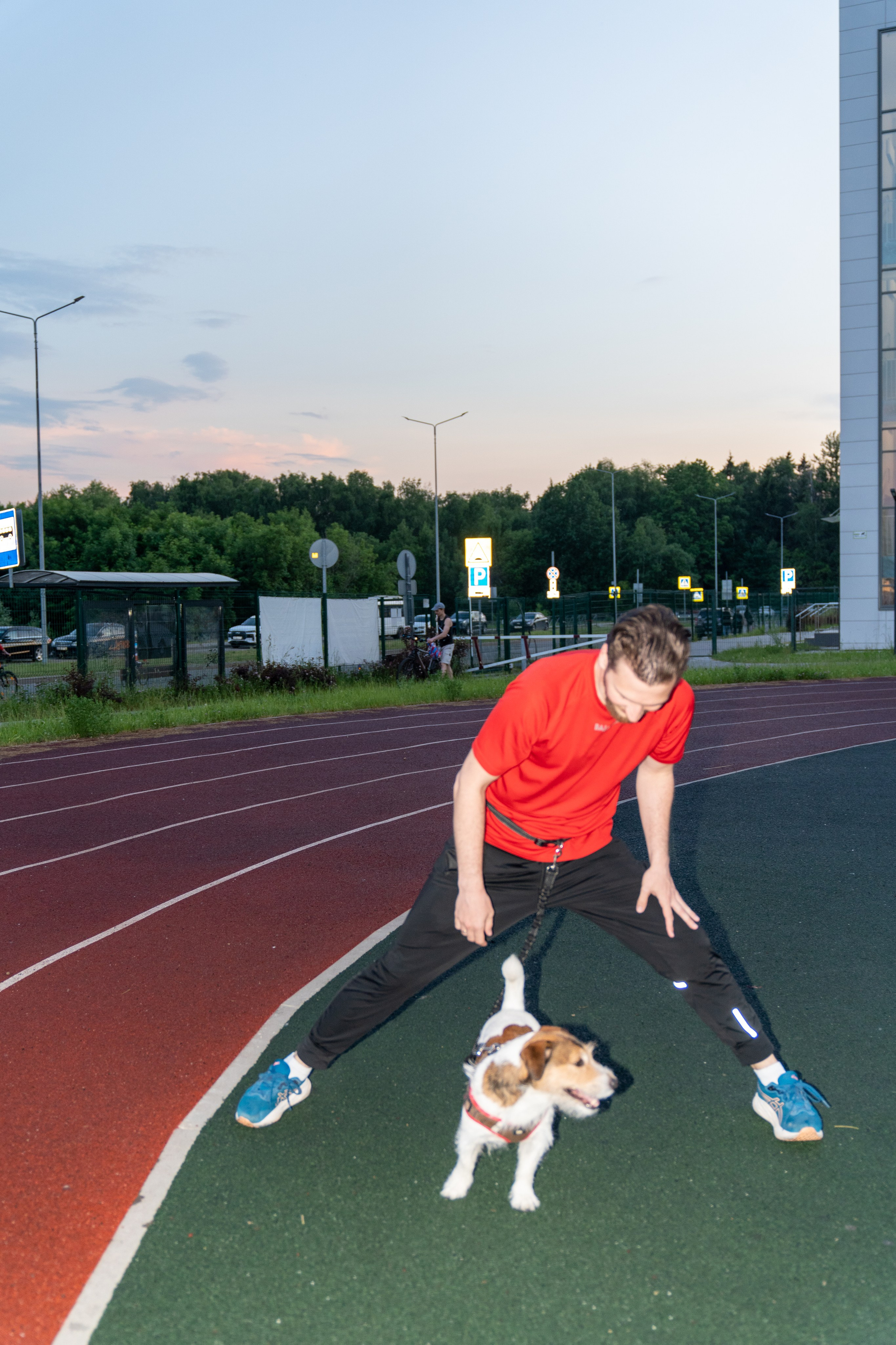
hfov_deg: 37.9
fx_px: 1307
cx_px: 448
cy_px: 672
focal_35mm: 35
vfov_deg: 54.4
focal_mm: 35
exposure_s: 1/250
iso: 1000
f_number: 2.8
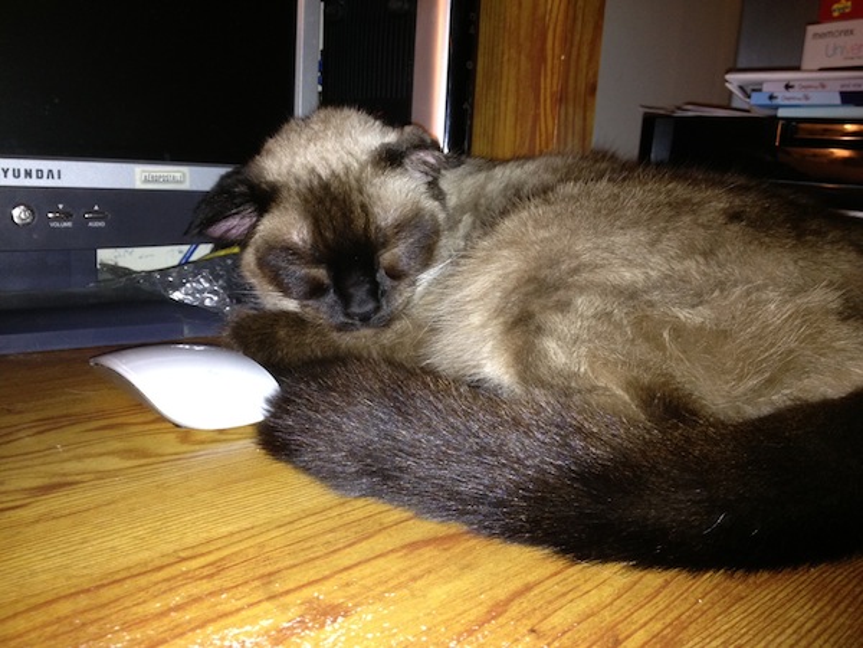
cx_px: 432
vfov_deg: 40.7
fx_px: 873
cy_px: 324
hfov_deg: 52.6
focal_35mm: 35
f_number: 2.4
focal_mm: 4.28
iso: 125
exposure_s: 1/16
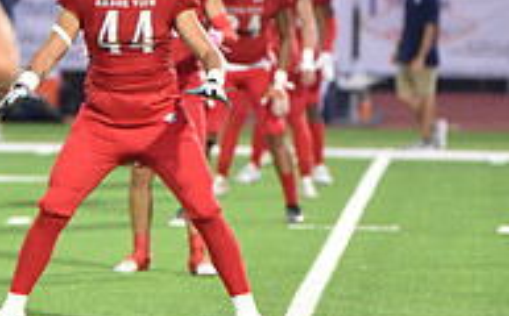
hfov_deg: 4.4
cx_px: 150
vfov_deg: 2.7
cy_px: 0
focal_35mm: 476
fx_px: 6593
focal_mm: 200
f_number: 2.8
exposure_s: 1/1000
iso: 10000
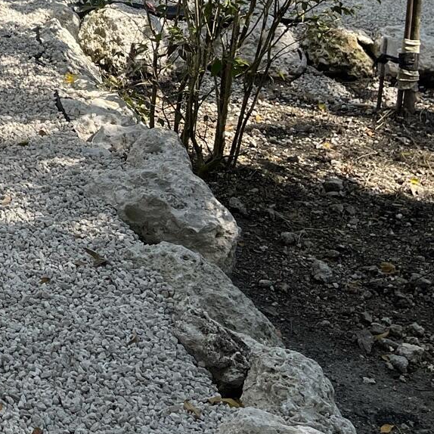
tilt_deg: -5.6
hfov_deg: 18.8
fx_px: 1163
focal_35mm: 82
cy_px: -129
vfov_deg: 19.5
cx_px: -203
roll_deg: +2.0
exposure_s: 1/2123
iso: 32
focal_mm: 5.1
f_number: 1.6
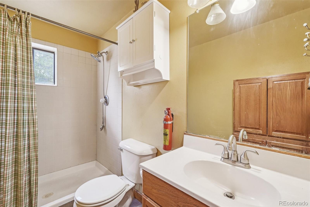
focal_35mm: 15
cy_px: 104
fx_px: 129
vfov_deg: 77.3
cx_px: 155
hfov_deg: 100.4
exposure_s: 1/10
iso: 800
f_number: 8
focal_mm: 10
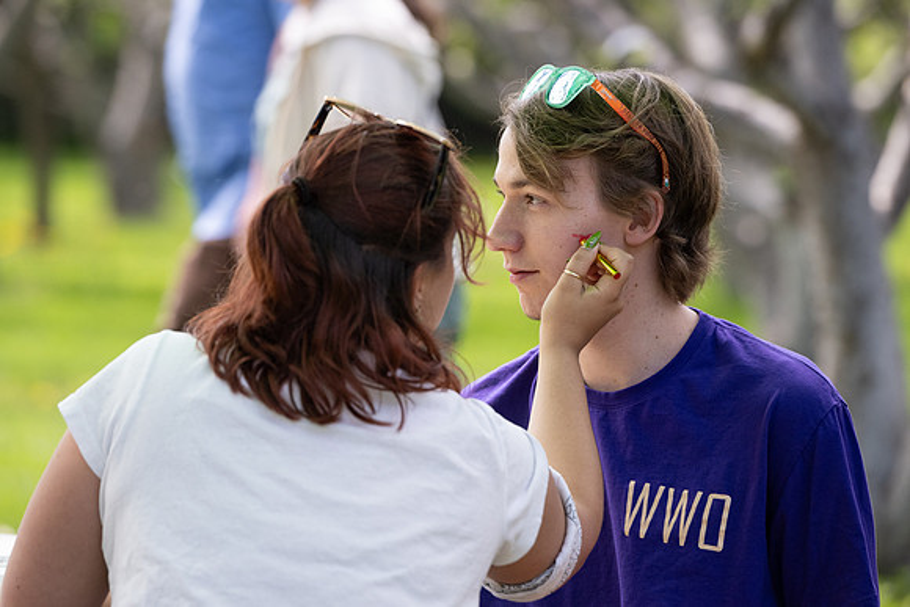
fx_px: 5735
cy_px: 273
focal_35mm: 227
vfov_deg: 6.1
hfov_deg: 9.1
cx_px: 455
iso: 900
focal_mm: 180
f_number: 4
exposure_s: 1/1250
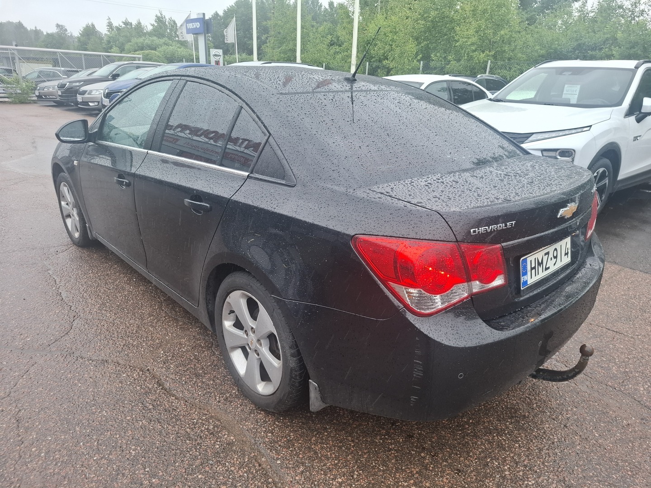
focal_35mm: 23
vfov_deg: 58.9
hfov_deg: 73.9
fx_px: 433
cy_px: 244
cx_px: 326
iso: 50
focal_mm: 5.54
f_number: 1.8
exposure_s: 1/189
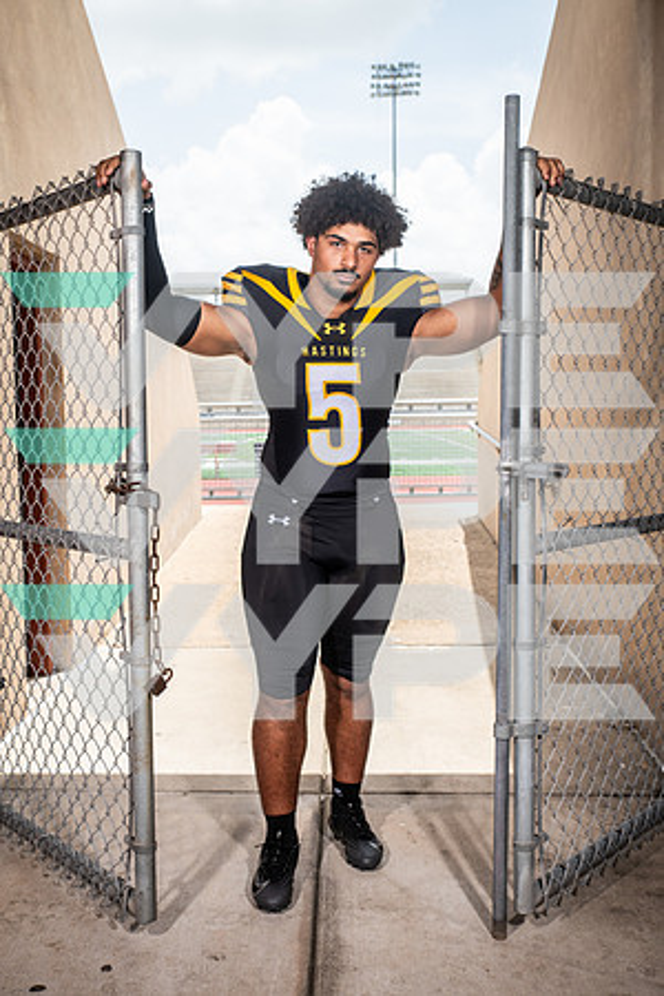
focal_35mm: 40
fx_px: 1107
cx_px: 332
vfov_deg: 48.5
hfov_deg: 33.4
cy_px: 498
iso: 160
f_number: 7.1
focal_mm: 40
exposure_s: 1/400
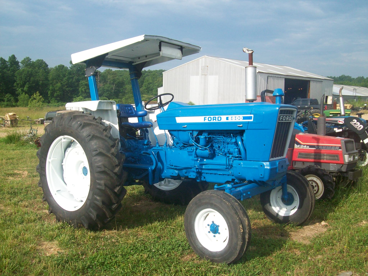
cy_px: 138
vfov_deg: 39.7
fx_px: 383
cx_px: 184
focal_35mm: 36
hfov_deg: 51.4
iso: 80
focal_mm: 6
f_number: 4.8
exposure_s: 1/476
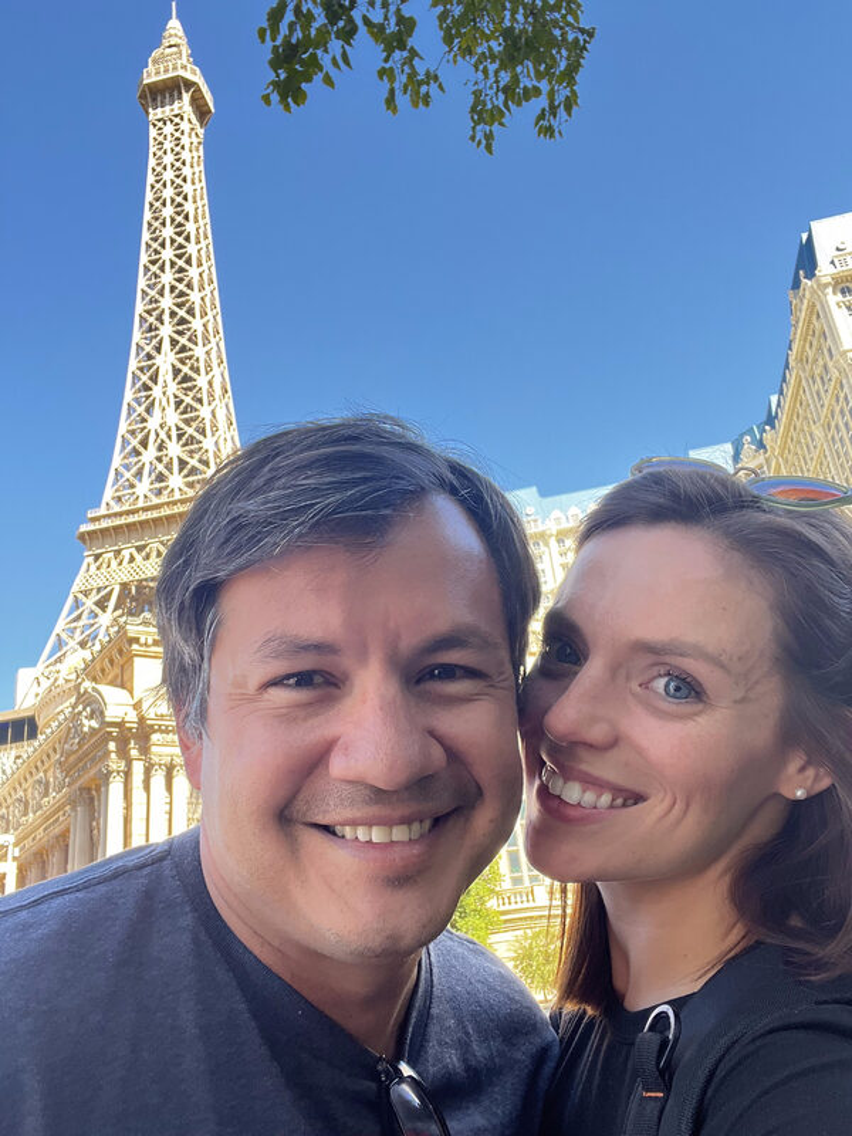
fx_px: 985
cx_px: 426
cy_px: 568
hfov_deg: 46.8
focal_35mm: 30
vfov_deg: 60.0
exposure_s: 1/120
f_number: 2.2
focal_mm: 2.71
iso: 50
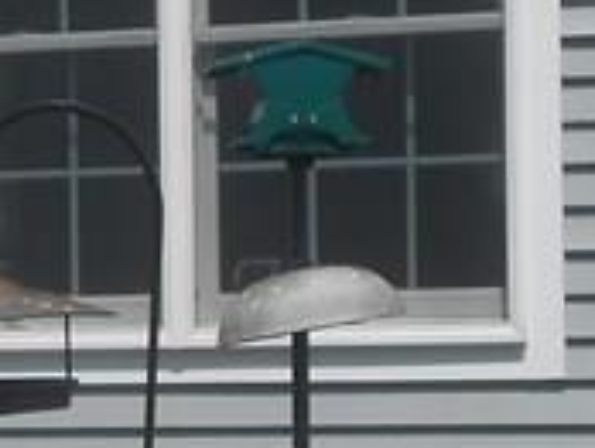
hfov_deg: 6.7
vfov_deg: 5.2
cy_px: 424
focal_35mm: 288
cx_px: -578
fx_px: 4957
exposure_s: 1/640
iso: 80
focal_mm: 8.8
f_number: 4.8
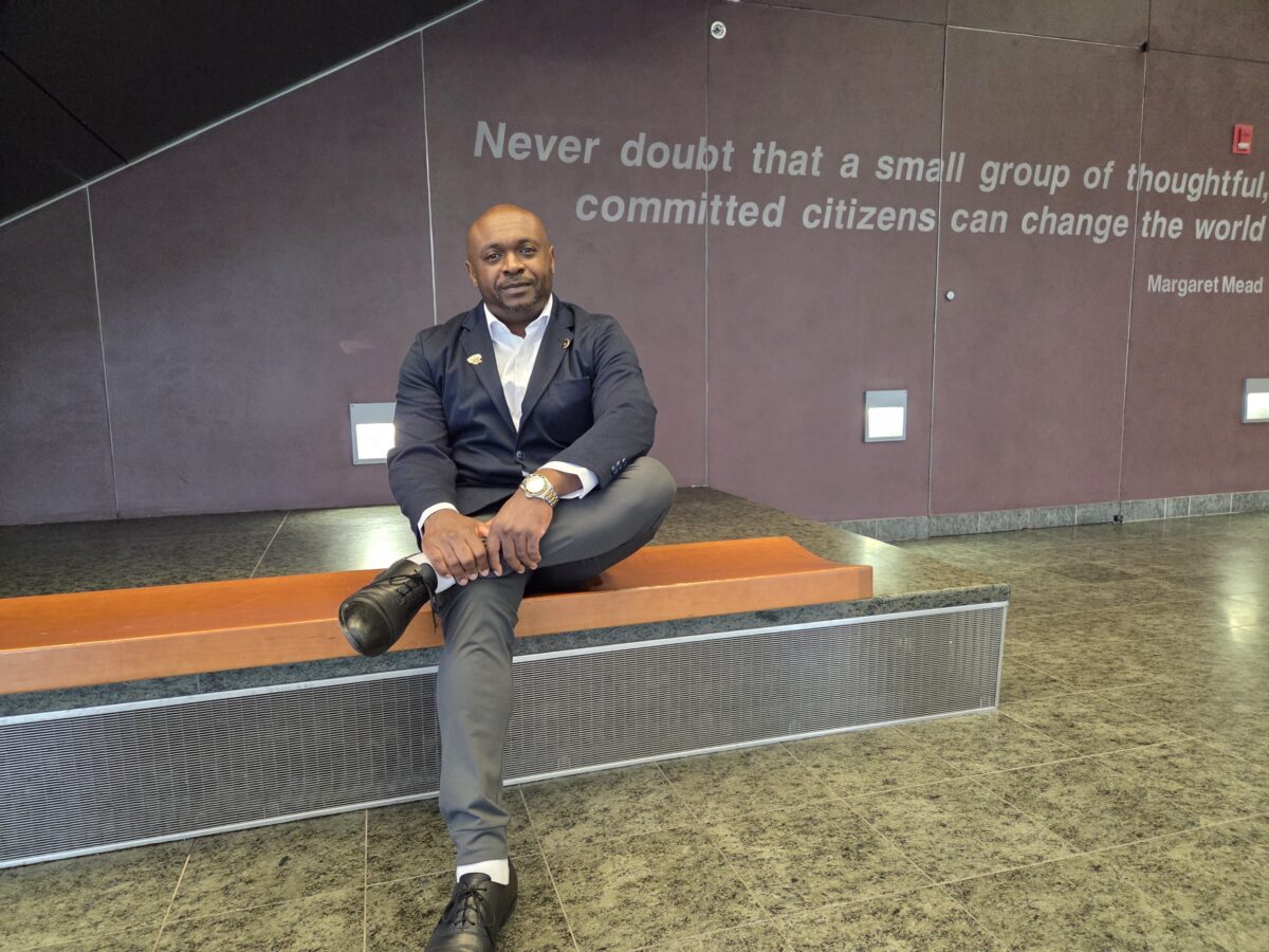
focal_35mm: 23
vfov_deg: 58.9
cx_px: 634
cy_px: 476
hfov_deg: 73.9
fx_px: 843
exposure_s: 1/120
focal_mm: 5.4
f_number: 1.8
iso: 2000
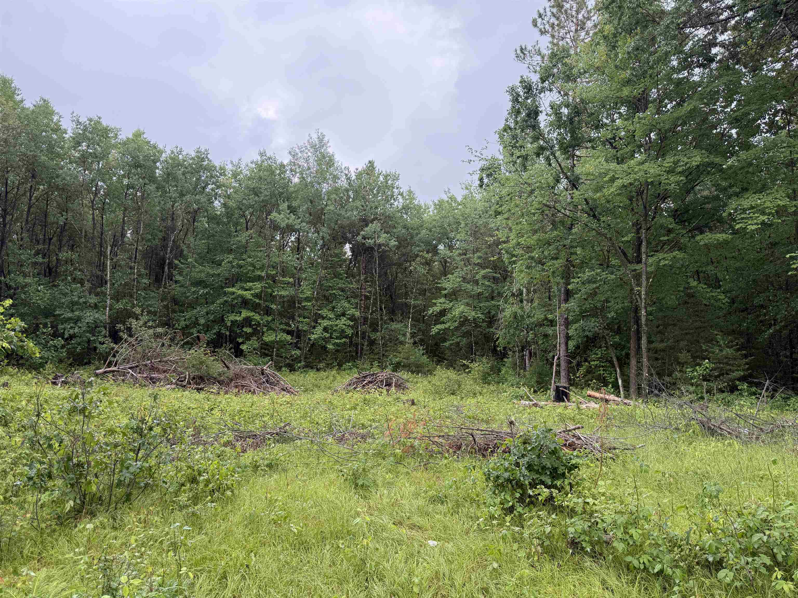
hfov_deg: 71.6
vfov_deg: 56.8
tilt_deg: +4.8
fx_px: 553
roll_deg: -1.4
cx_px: 399
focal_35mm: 24
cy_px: 299
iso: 100
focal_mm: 6.76
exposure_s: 1/539
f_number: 1.78
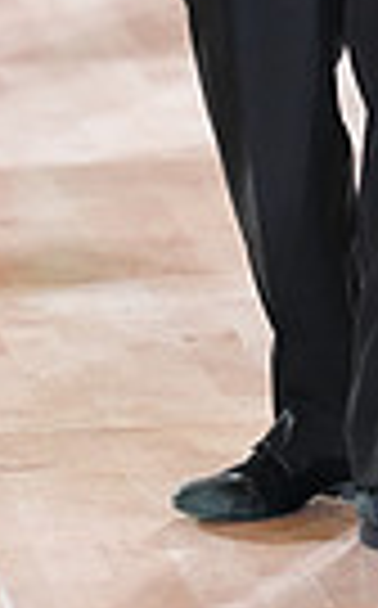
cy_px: -423
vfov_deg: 4.8
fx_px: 7243
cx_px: 457
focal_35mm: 438
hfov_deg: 3.0
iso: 1250
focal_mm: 100
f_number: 2.8
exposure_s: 1/250
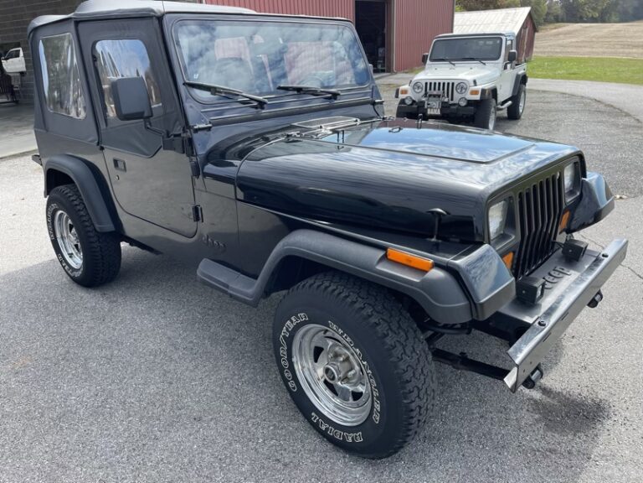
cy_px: 242
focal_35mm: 26
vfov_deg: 53.1
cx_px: 322
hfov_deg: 67.3
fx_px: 483
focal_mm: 5.1
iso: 32
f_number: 1.6
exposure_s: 1/1200
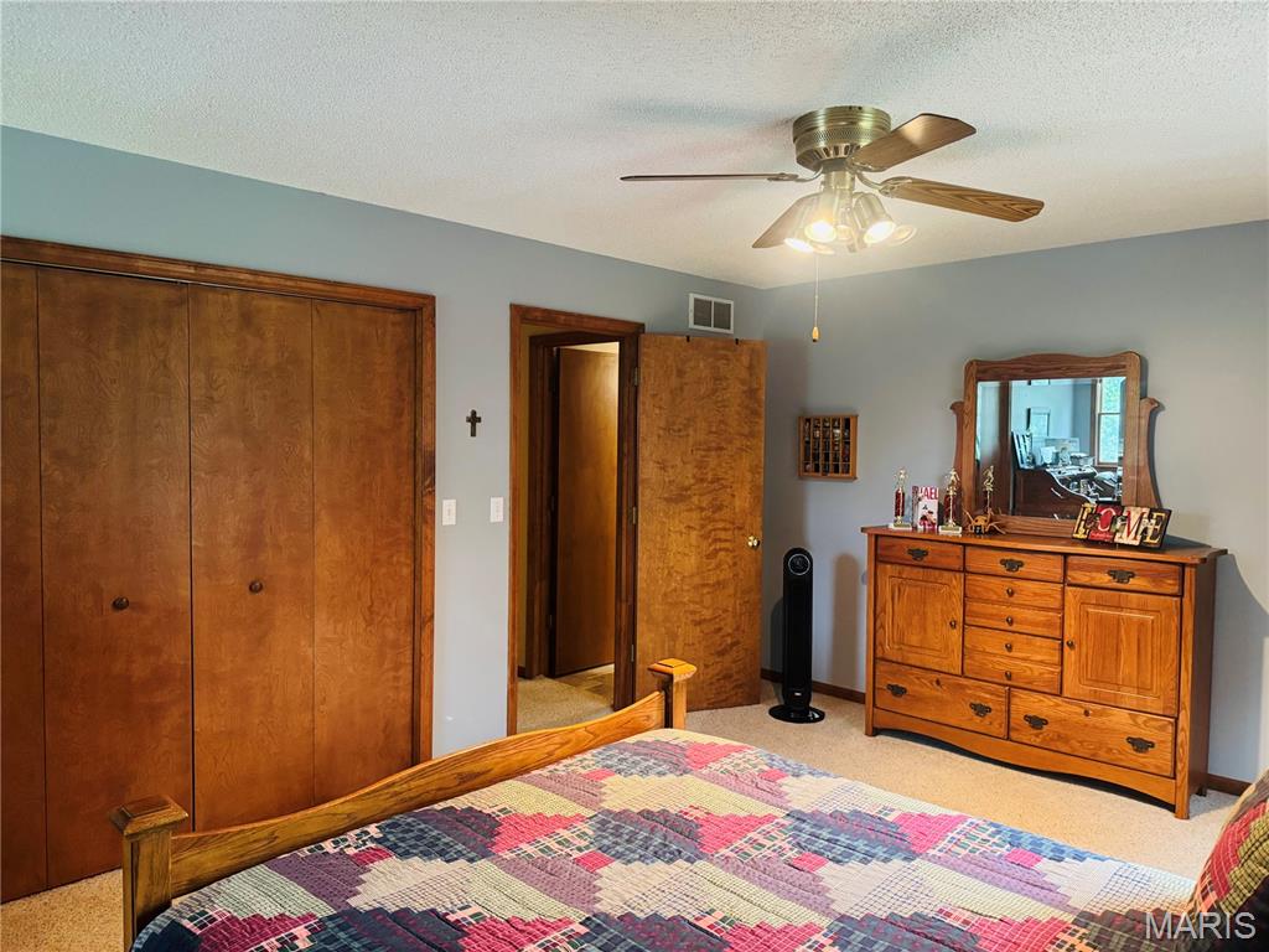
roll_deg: -0.6
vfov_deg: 56.8
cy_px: 476
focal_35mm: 24
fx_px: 880
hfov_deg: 71.6
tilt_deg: -2.4
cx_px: 634
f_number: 1.78
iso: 800
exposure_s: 1/60
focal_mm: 6.76
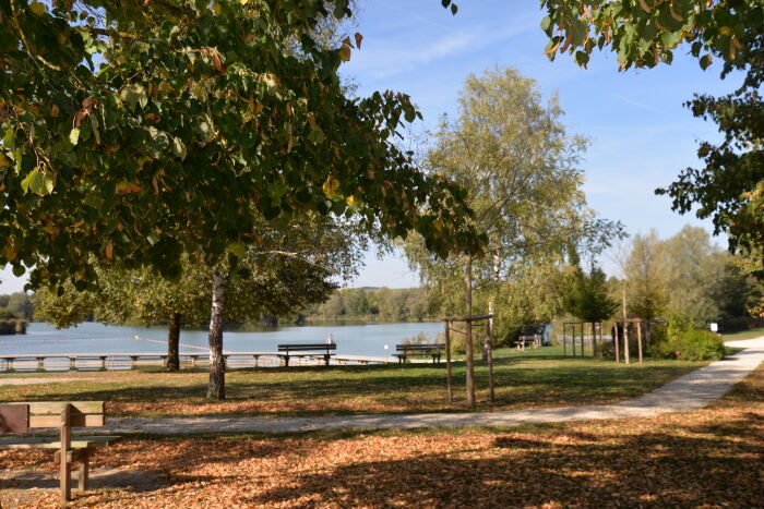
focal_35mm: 35
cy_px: 254
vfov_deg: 37.9
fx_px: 743
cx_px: 382
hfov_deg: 54.4
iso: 100
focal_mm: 35
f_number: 7.1
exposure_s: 1/200
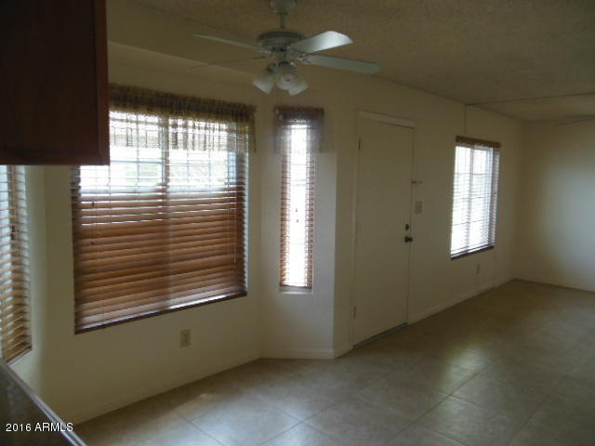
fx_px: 430
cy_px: 223
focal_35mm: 25
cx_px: 298
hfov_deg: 69.4
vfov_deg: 54.9
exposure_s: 1/30
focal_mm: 4.5
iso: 250
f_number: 3.2
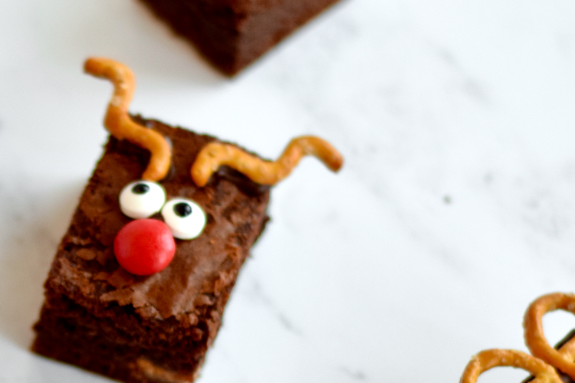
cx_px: -69
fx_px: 2875
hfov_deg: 11.3
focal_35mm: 180
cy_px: 372
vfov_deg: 7.6
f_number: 2
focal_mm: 50
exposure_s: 1/80
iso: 400
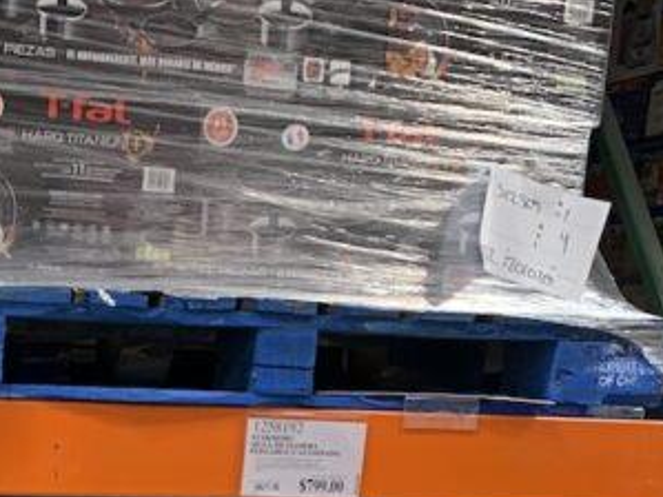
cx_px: -182
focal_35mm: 89
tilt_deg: -10.1
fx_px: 1704
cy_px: 774
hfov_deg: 20.3
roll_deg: -1.9
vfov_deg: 15.2
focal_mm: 4.25
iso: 160
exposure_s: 1/60
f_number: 1.8
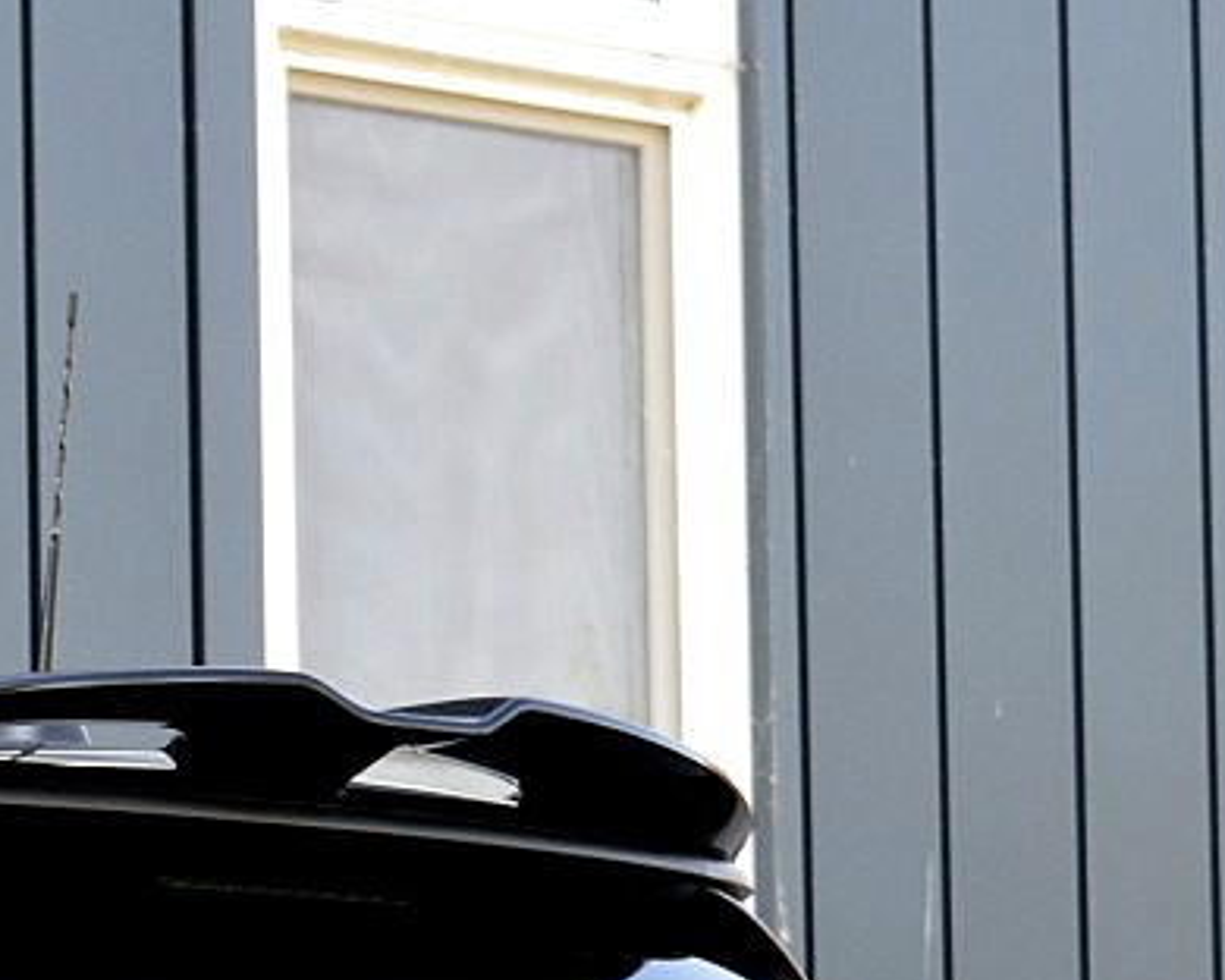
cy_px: 1567
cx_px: -700
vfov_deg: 7.4
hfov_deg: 9.1
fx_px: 7431
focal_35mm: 205
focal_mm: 35
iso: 400
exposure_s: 1/80
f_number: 8
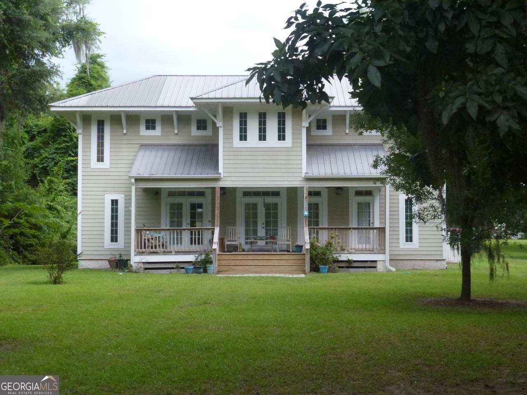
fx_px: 868
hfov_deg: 33.8
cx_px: 264
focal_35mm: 57
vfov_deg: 25.7
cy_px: 198
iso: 400
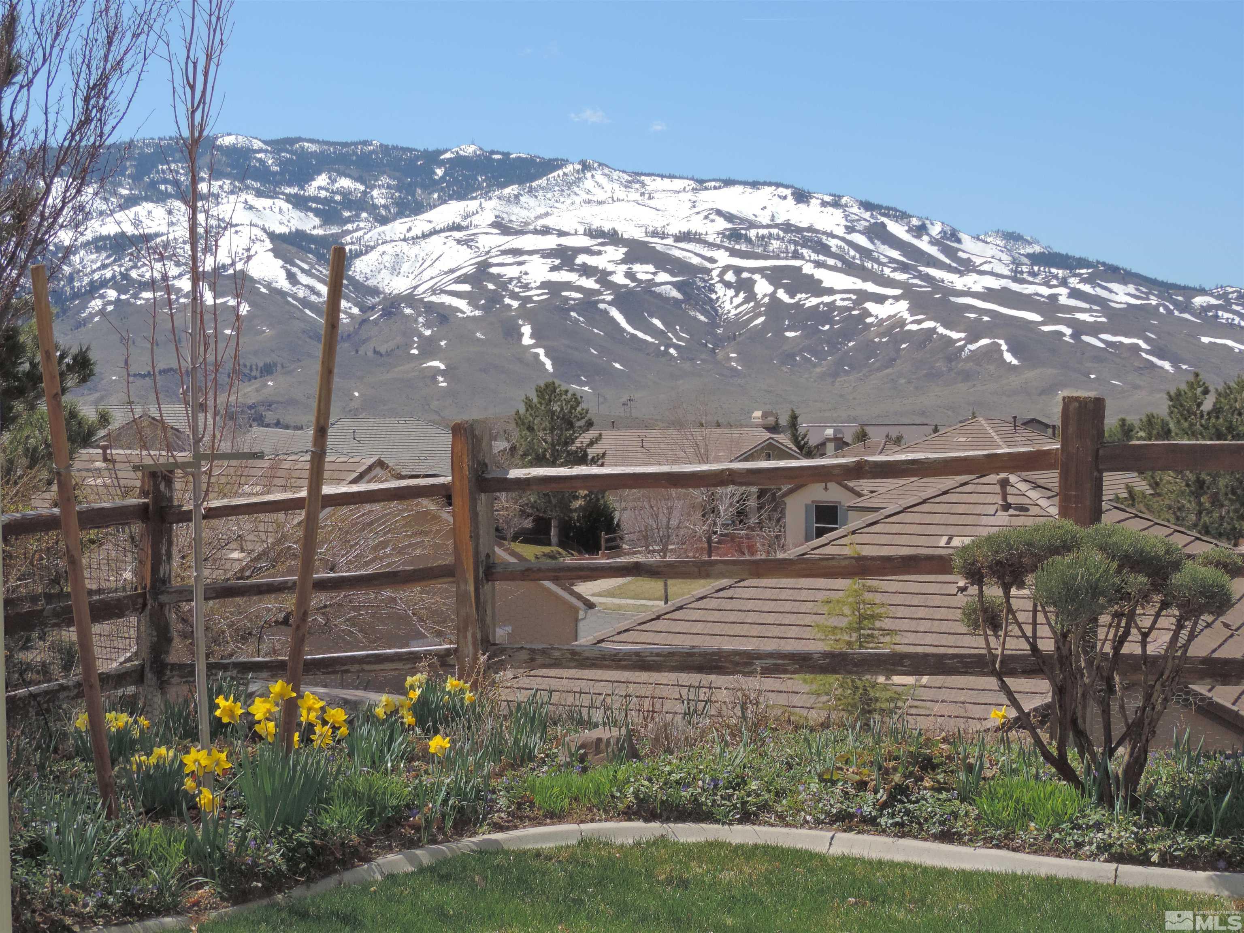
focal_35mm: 55
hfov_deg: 34.9
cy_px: 466
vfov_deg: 26.6
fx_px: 1977
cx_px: 622
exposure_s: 1/2000
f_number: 3.7
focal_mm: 9.8
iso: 200
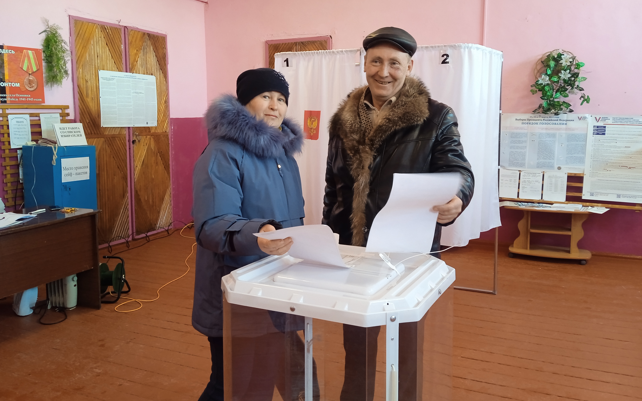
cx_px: 323
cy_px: 178
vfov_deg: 41.8
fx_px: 525
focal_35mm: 30
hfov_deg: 62.9
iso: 463
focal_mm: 3.43
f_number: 2.2
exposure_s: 1/25
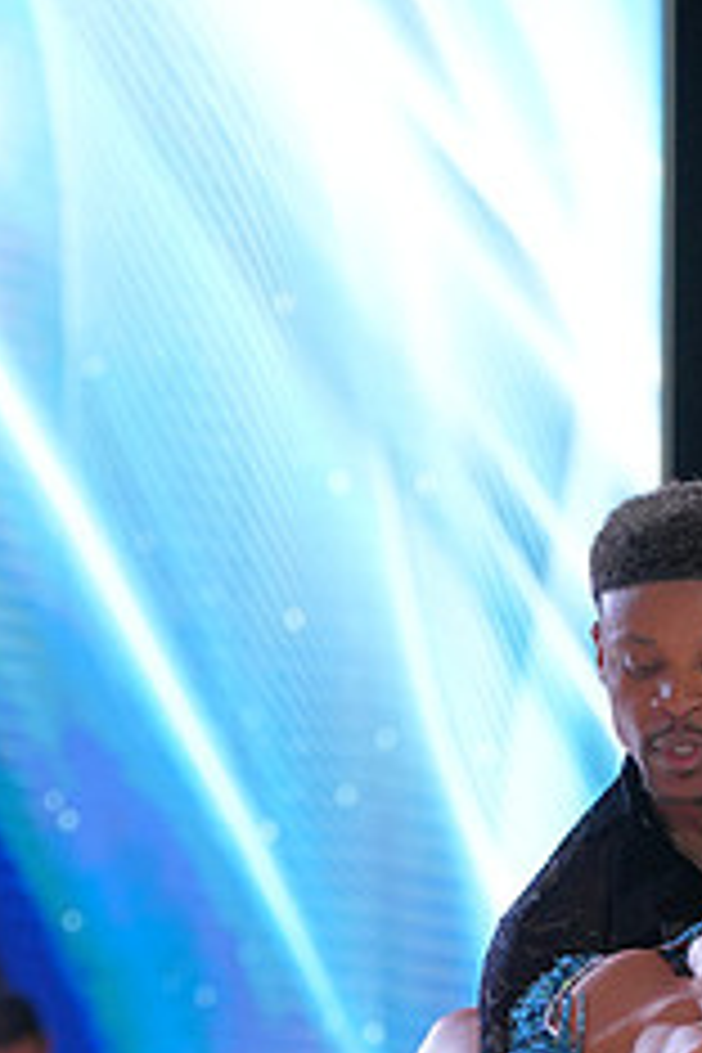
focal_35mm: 360
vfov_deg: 5.7
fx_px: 10529
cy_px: 1300
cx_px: 700
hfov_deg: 3.8
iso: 2000
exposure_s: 1/400
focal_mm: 145
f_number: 5
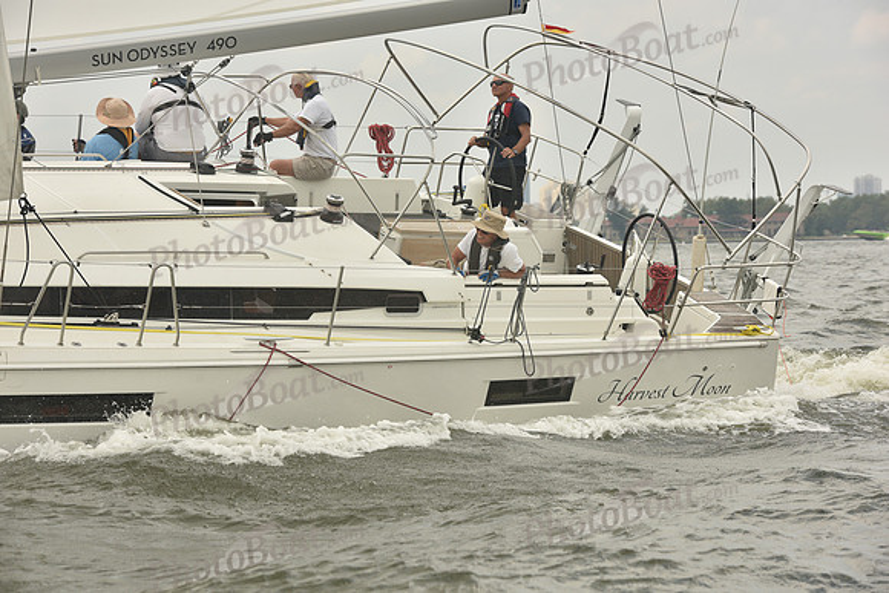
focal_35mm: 116
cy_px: 296
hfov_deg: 17.6
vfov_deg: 11.8
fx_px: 2865
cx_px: 444
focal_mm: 116
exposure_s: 1/800
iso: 250
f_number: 7.1
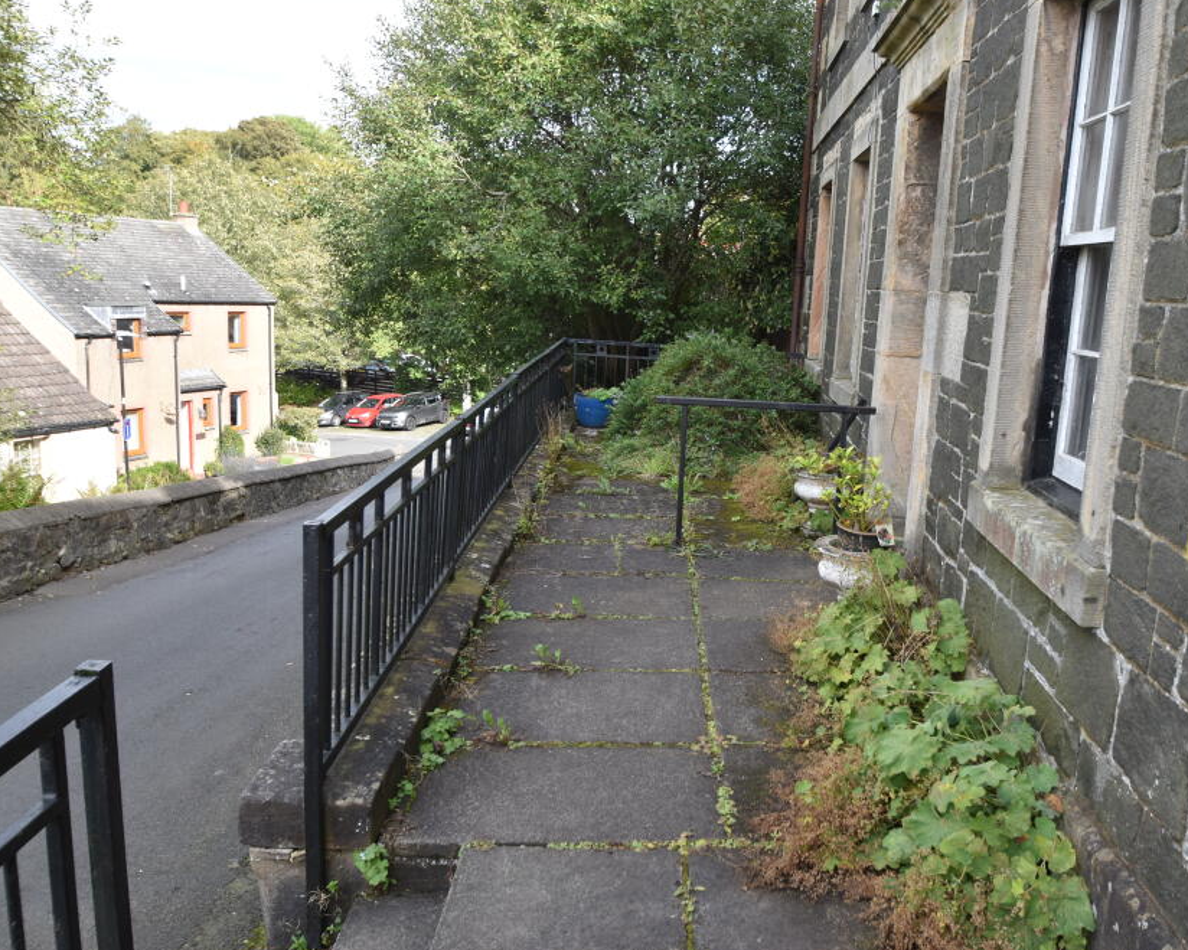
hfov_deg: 61.5
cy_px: 472
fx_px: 984
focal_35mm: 28
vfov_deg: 51.5
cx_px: 734
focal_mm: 16
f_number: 5.6
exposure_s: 1/250
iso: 200
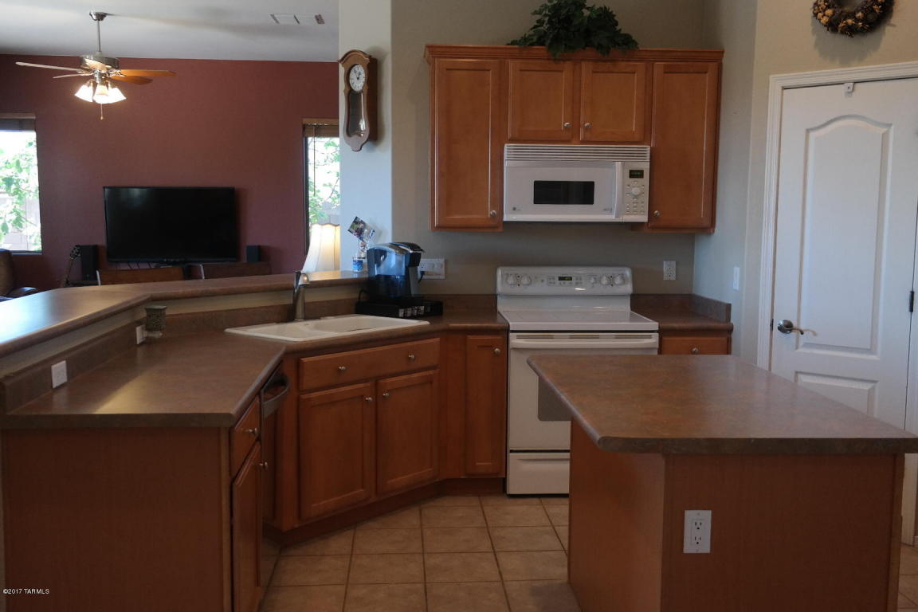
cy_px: 306
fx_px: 841
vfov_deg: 40.0
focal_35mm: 33
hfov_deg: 57.2
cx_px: 459
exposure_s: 1/40
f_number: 3.5
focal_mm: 22
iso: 400
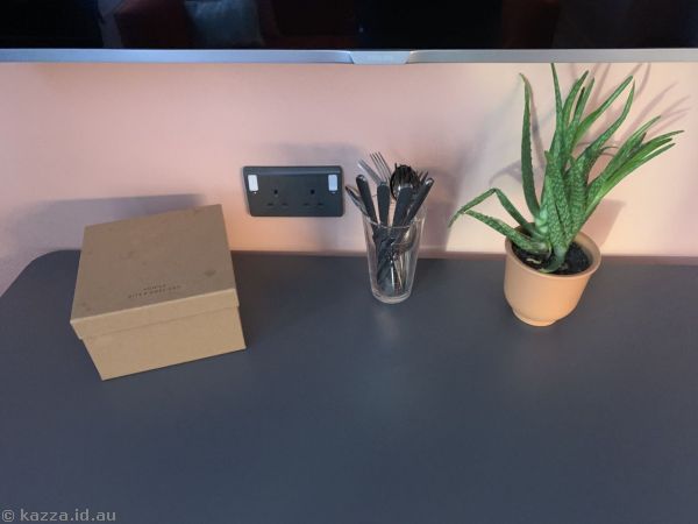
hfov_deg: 67.3
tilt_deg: -38.6
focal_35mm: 26
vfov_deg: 53.1
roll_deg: +2.2
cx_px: 349
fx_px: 524
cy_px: 262
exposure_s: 1/30
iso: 640
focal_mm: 4.25
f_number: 1.8
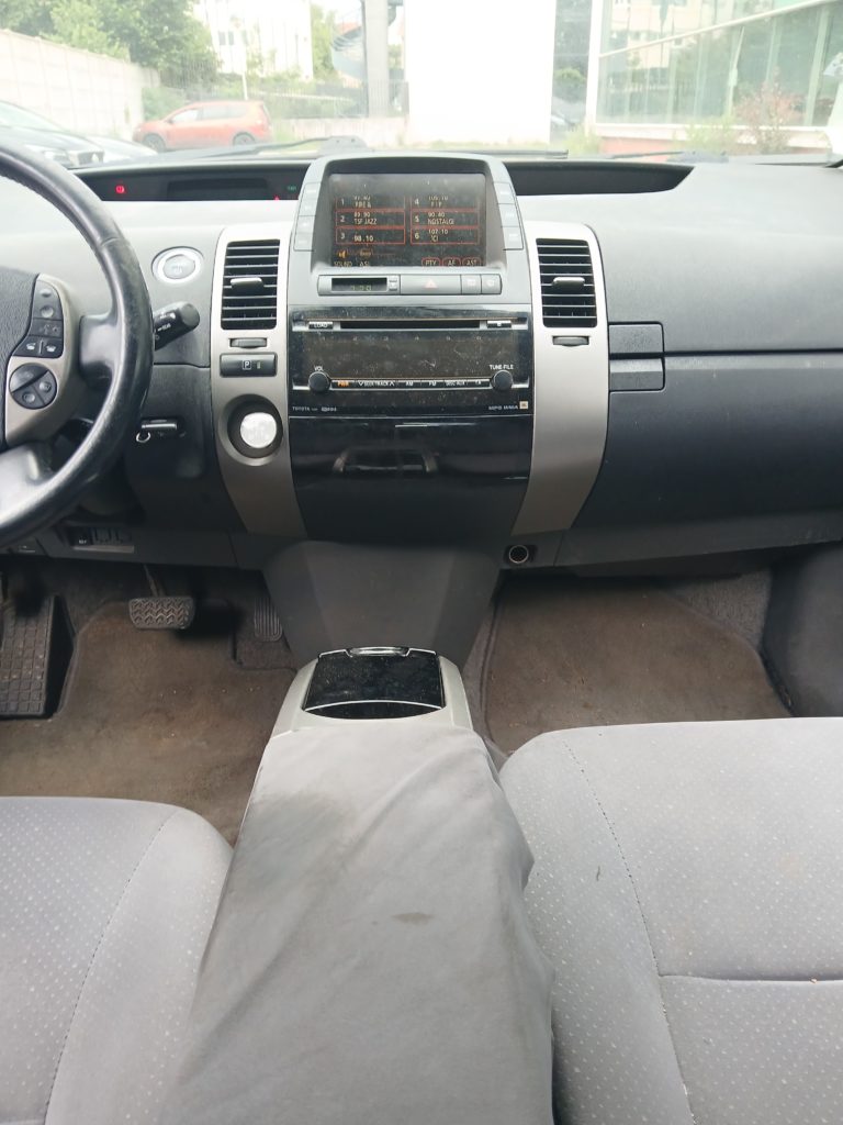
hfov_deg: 53.1
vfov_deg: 67.3
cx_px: 422
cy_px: 562
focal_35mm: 26
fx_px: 844
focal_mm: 3.98
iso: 125
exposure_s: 1/50
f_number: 1.8
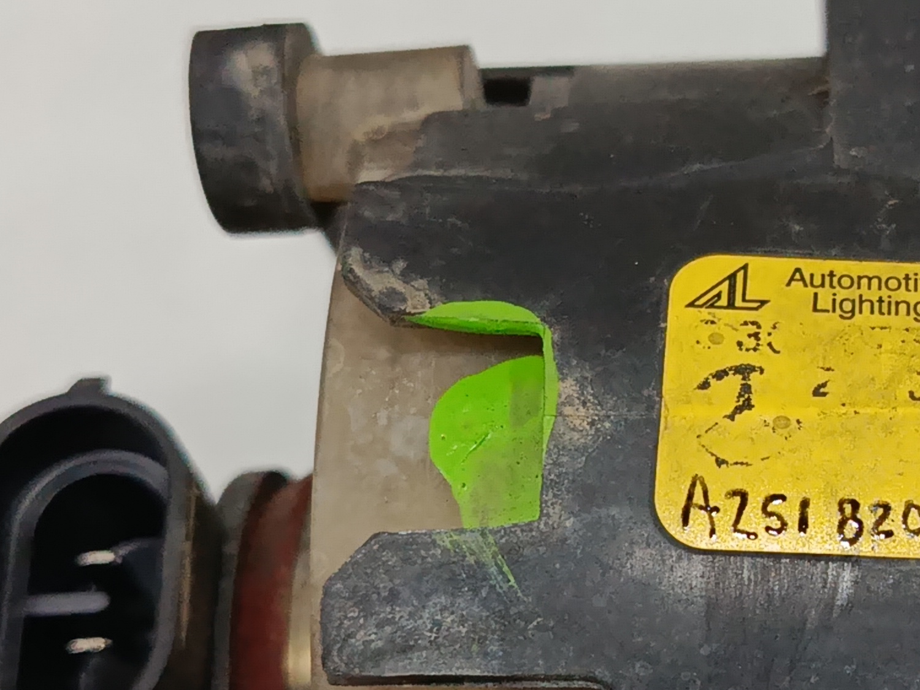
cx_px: 780
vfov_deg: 16.8
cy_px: 439
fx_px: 2339
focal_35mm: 88
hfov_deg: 21.9
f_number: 1.7
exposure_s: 1/100
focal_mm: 5.24
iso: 1102
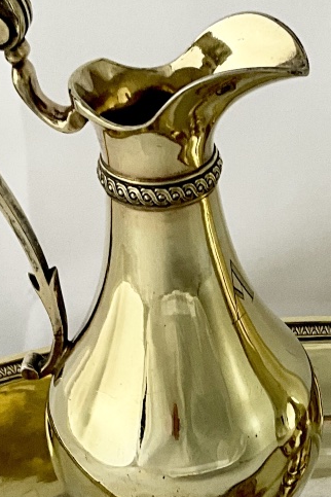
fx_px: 1034
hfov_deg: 17.6
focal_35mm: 75
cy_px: 338
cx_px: 363
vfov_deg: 26.8
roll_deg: +1.1
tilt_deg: -39.4
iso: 80
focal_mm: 3
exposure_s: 1/60
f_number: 1.8
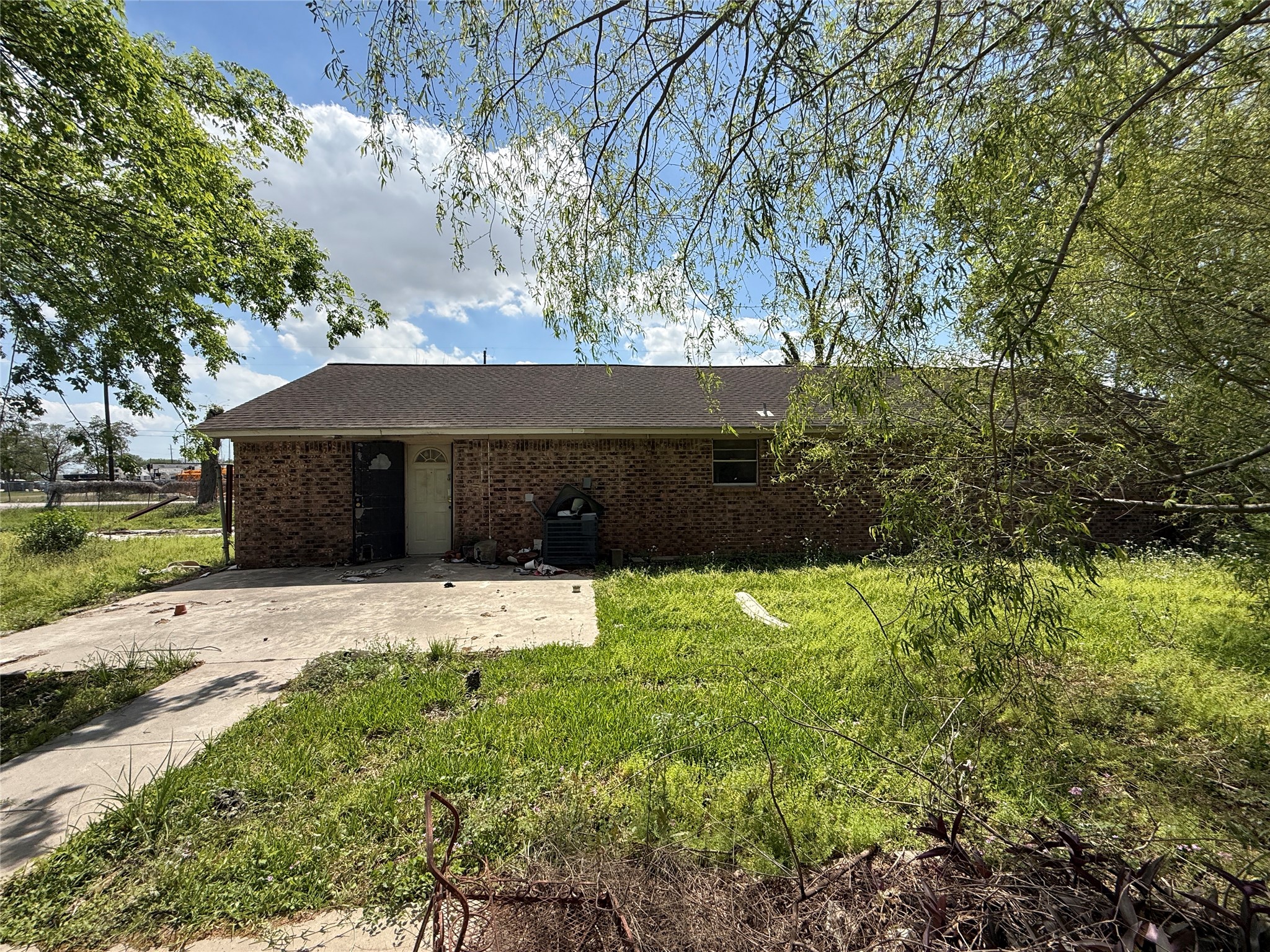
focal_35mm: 14
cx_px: 635
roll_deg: +0.6
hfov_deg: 102.1
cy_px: 476
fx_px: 514
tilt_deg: -0.4
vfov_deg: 85.7
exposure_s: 1/2165
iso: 50
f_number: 2.2
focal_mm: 2.22
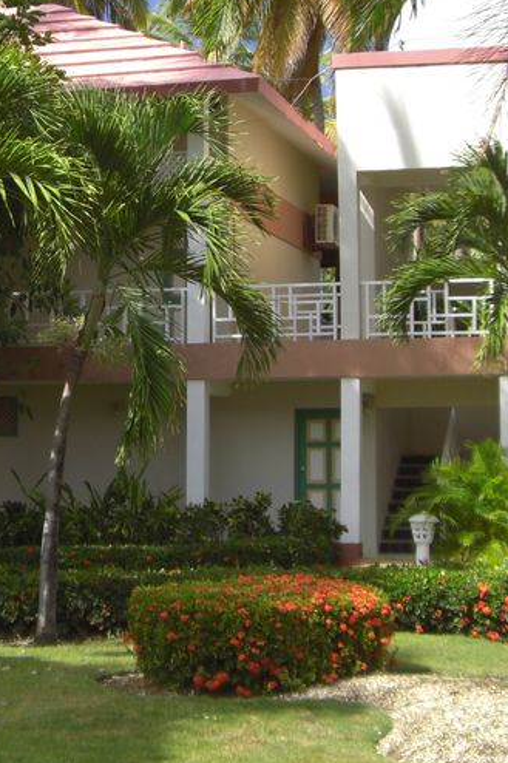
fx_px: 1737
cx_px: 90
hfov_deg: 16.5
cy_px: 226
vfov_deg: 24.6
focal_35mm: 82
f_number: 2.7
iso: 64
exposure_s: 1/800
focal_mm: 6.2
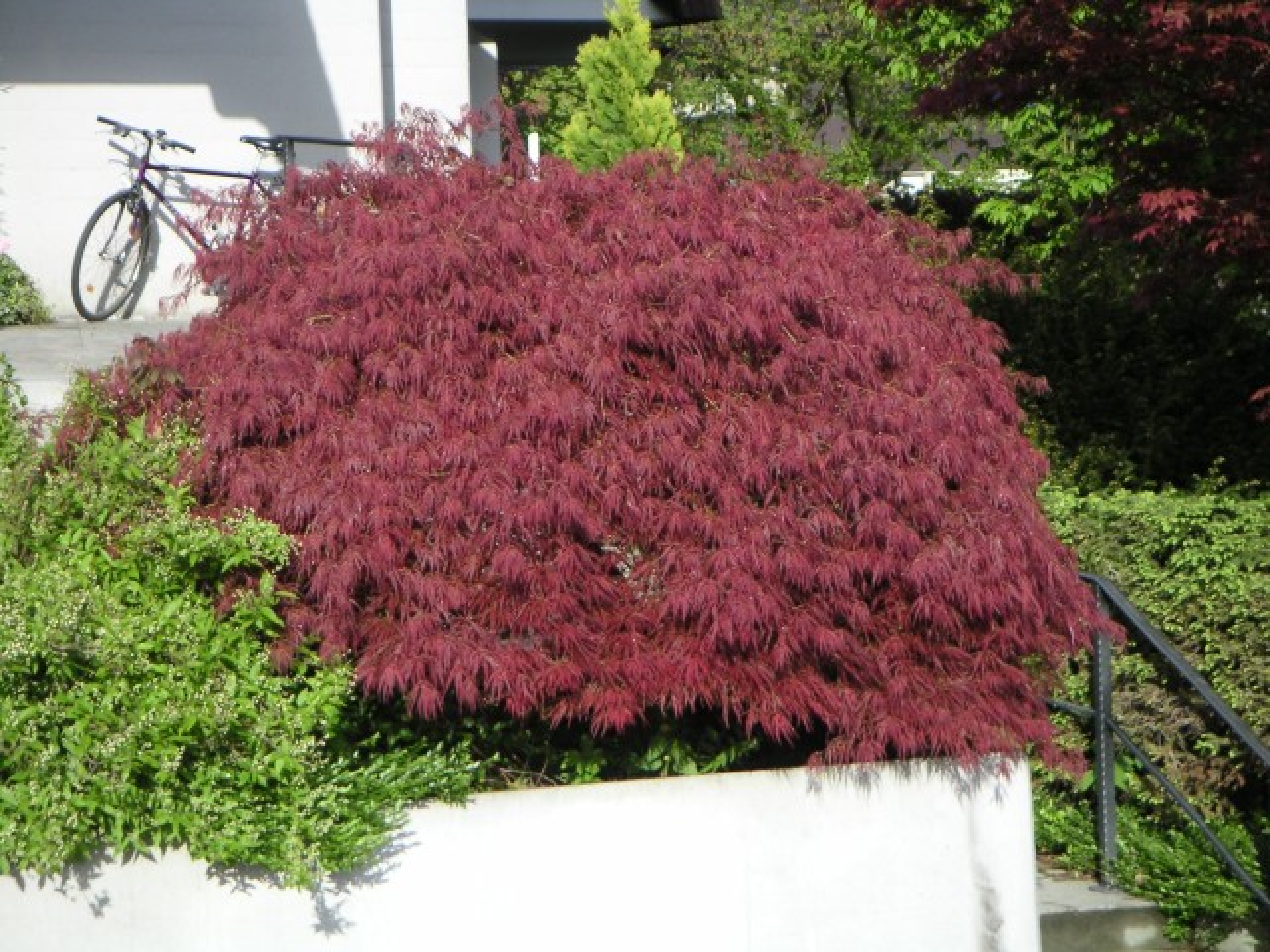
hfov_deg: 17.7
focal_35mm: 111
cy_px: 476
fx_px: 4072
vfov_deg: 13.3
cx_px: 635
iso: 50
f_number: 3.6
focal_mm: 17.1
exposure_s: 1/350
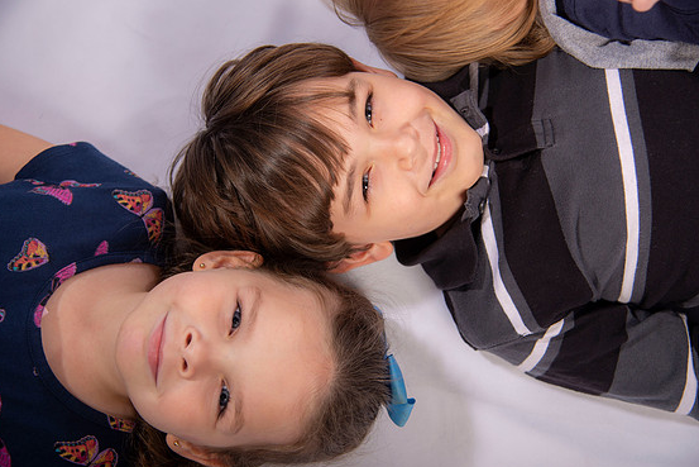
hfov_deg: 31.0
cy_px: 242
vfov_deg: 20.9
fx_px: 1262
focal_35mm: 65
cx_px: 349
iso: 125
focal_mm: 62
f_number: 4.5
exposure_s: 1/160
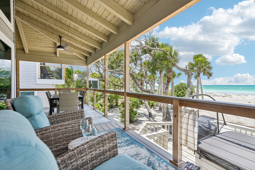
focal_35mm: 17
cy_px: 85
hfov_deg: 93.3
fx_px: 120
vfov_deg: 70.4
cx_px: 128
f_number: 8
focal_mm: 17
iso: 400
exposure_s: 1/800
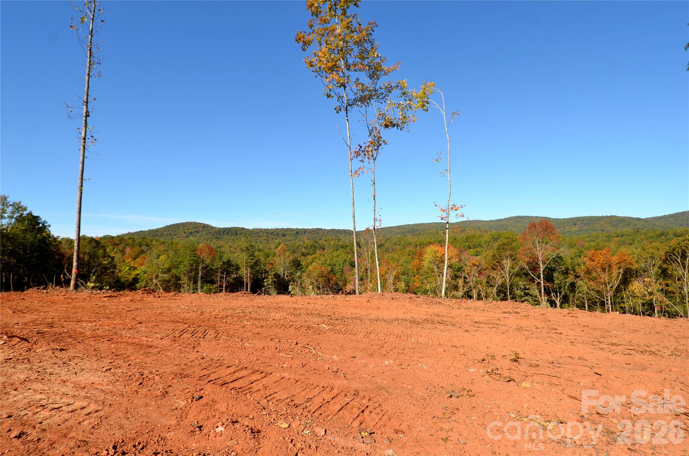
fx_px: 344
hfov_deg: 90.1
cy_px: 228
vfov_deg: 67.1
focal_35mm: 18
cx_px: 344
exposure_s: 1/320
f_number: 9
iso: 100
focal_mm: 12
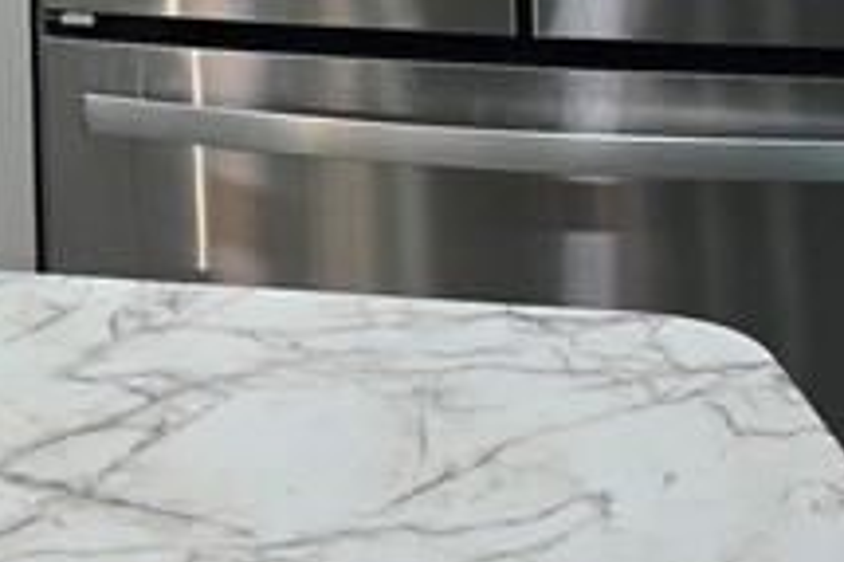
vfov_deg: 10.3
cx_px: -593
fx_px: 2671
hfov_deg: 15.8
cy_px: -821
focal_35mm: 114
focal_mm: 6.3
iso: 64
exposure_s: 1/60
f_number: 1.7
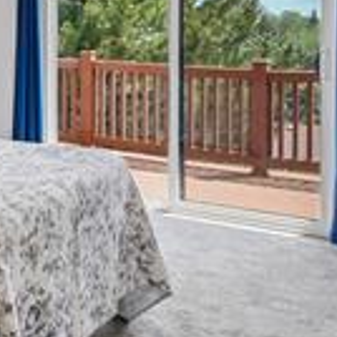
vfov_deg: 27.0
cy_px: 20
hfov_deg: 22.1
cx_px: -199
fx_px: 672
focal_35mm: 61
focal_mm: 10
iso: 800
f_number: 8
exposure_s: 1/25
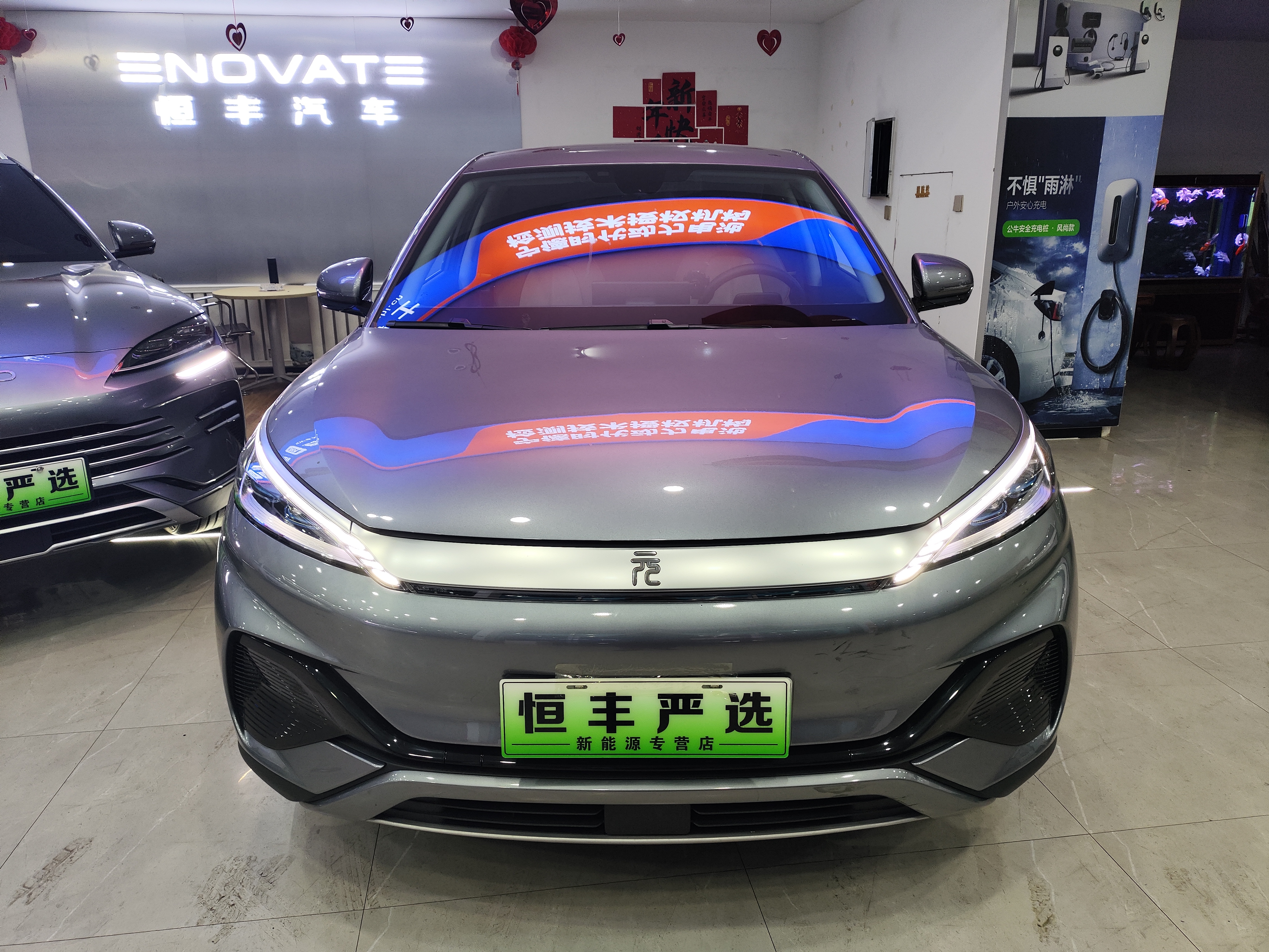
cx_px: 634
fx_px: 880
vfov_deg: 56.9
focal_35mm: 24
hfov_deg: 71.6
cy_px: 476
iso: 69
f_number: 1.8
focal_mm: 4.68
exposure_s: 1/50
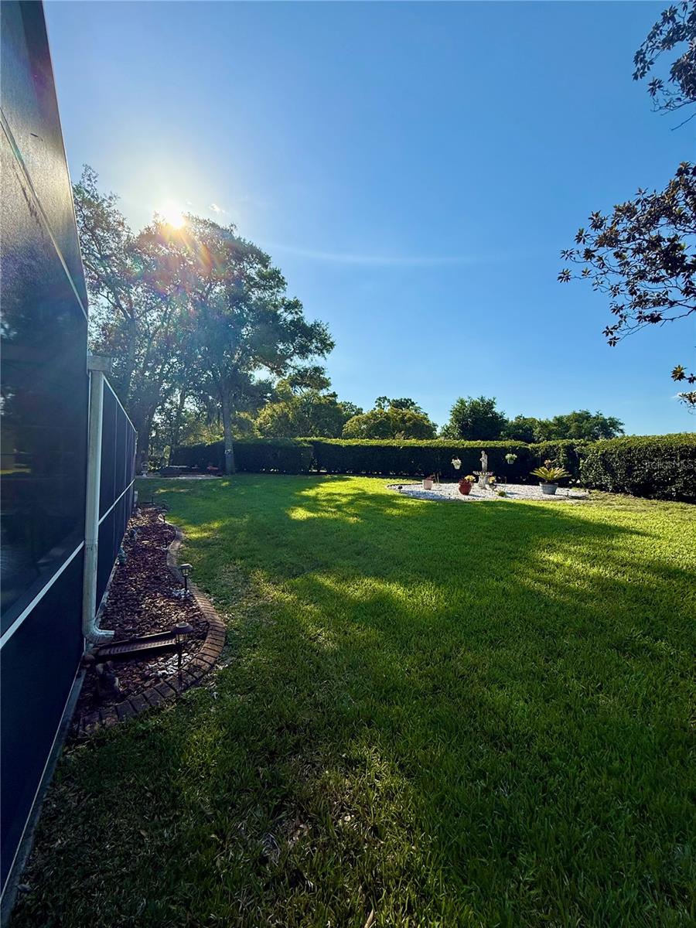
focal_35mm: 14
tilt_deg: +0.8
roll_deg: -1.1
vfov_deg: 102.1
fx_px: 375
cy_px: 464
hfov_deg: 85.7
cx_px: 348
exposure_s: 1/2841
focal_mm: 2.22
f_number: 2.2
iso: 50
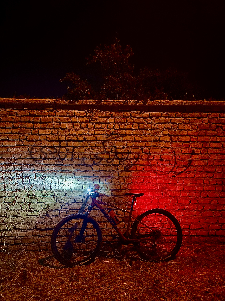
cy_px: 150
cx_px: 112
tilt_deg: +4.2
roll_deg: -0.8
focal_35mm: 26
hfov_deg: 53.1
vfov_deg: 67.3
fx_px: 225
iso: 800
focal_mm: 4.2
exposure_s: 1/8
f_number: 1.6
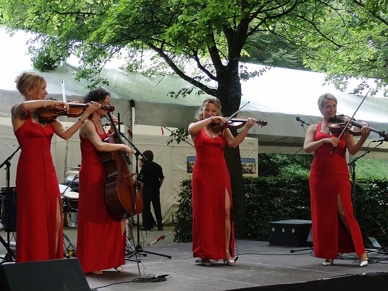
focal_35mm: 70
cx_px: 194
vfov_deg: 21.0
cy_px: 146
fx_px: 785
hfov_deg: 27.8
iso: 125
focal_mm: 12.23
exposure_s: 1/80
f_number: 4.1
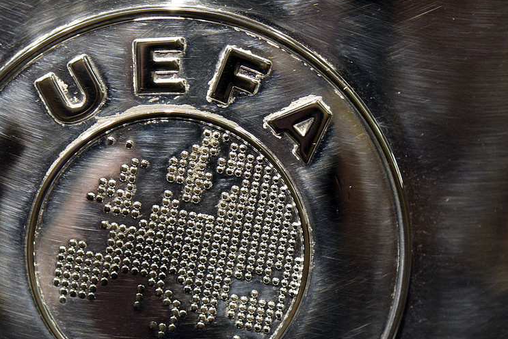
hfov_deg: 18.1
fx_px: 1595
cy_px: 176
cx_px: 251
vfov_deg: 12.1
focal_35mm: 113
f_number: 5.6
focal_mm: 105
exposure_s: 1/80
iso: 1000
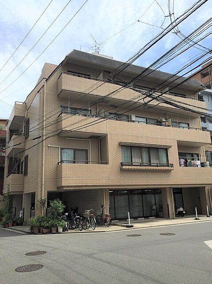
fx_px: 237
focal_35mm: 29
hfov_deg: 48.2
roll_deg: +1.2
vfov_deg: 61.7
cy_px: 142
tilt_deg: +13.5
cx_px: 106
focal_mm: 4.15
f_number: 2.2
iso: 32
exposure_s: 1/2639
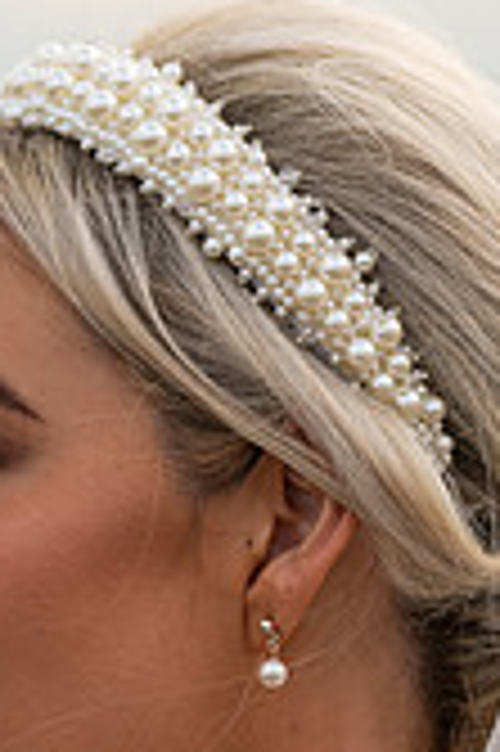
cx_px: 216
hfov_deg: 4.1
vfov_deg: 6.1
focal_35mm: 337
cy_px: 752
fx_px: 7035
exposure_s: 1/200
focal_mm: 125
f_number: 3.5
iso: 100
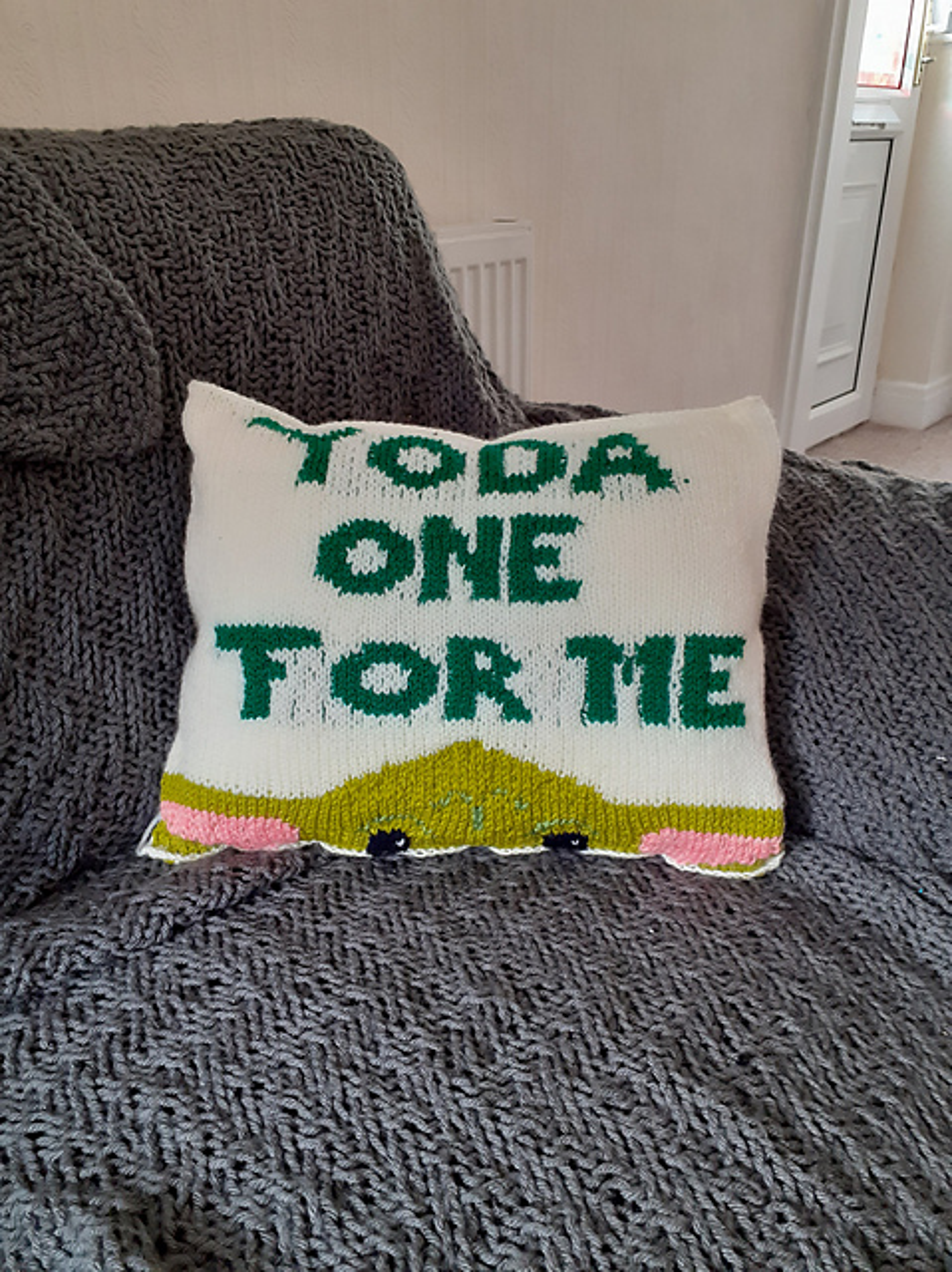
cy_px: 636
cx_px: 476
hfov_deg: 51.3
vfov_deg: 65.4
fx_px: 991
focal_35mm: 27
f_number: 1.9
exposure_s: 1/50
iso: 200
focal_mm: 3.6
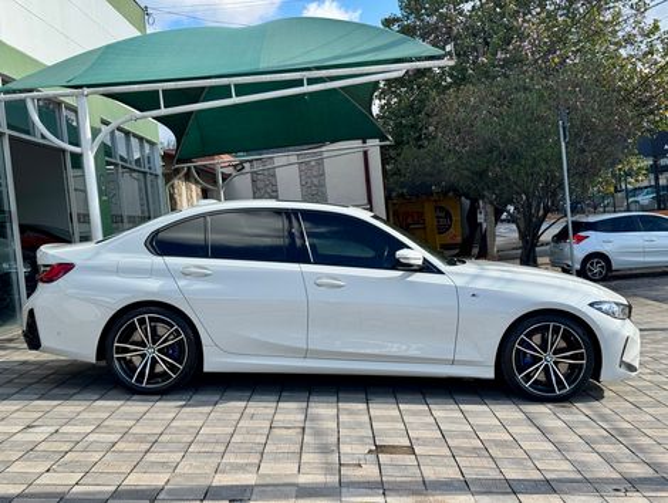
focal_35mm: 48
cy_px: 252
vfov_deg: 30.3
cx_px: 334
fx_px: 928
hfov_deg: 39.6
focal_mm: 6.76
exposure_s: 1/2959
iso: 64
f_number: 1.78
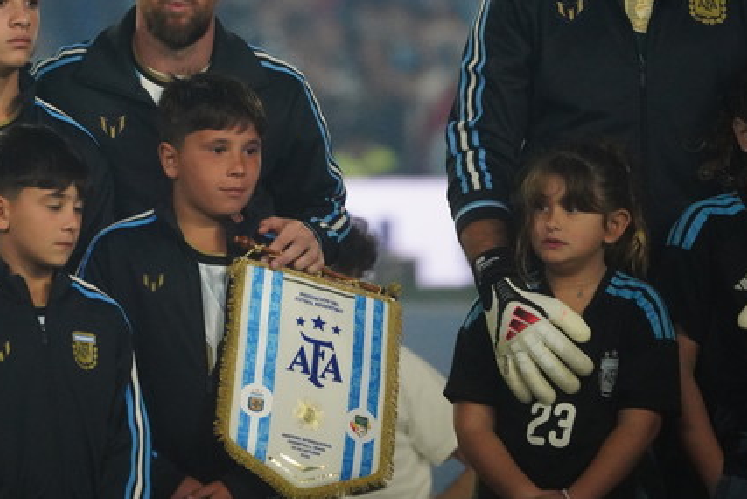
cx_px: 171
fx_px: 11436
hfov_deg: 3.7
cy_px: 264
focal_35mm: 551
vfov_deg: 2.5
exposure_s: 1/500
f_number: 5.6
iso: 12800
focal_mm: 327
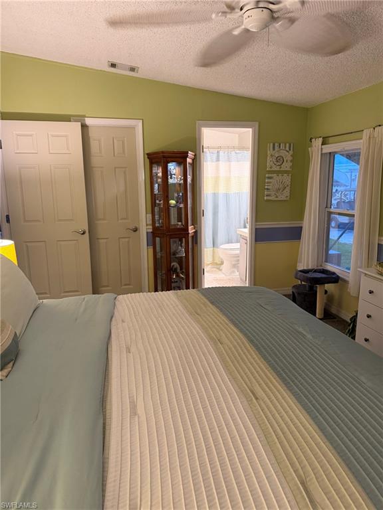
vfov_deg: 71.6
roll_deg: +1.1
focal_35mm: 24
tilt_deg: -11.6
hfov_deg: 56.8
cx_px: 192
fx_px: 354
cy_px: 255
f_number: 1.78
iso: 400
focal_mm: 6.76
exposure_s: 1/60
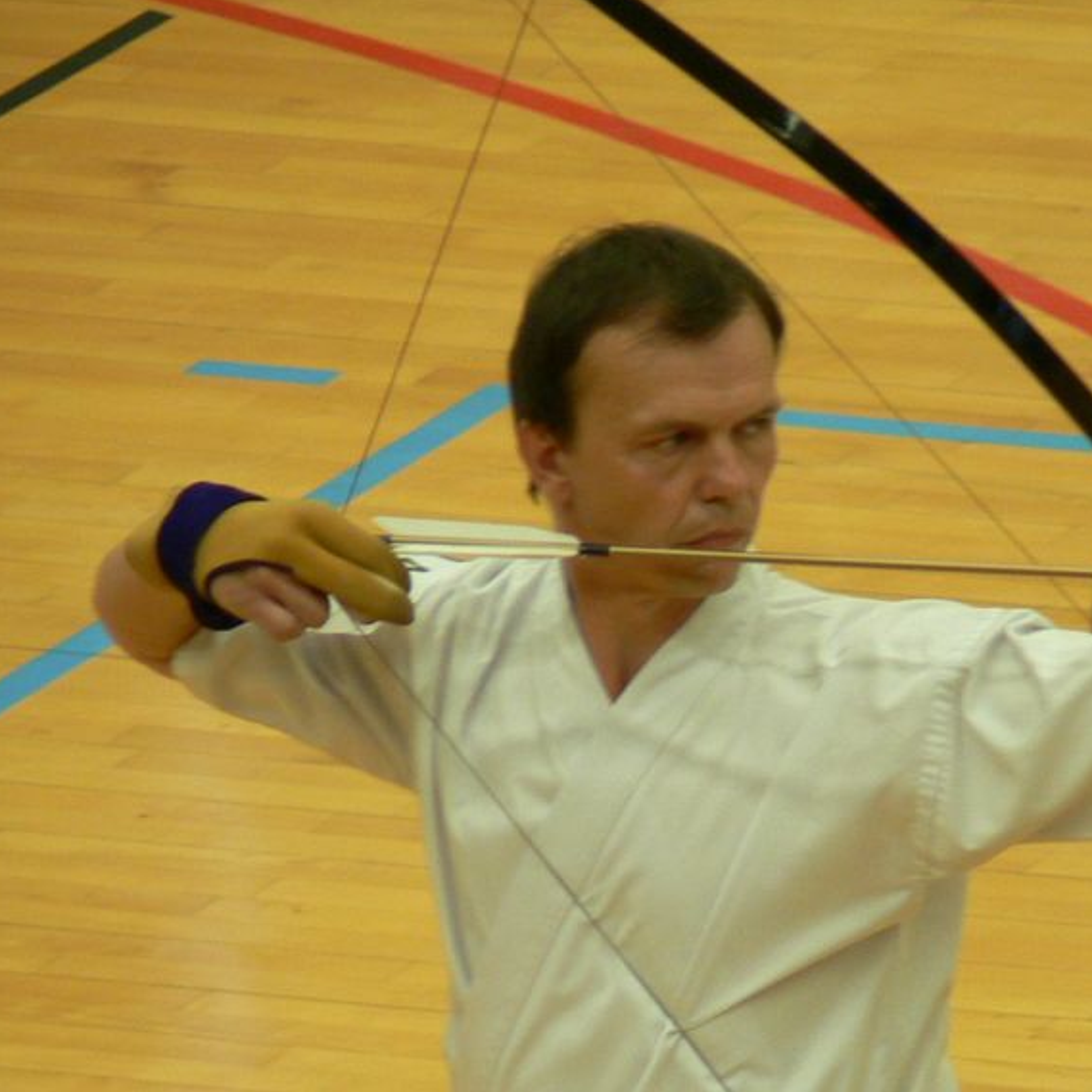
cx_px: 946
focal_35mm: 740
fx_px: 26411
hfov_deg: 2.4
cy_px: 852
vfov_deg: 2.4
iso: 150
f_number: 3.3
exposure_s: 1/30
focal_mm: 66.1
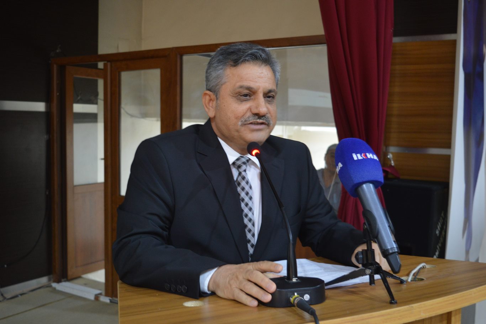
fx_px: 547
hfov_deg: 47.9
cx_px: 243
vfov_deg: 33.0
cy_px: 162
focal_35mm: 40
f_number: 4
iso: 1000
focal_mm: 27
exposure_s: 1/15
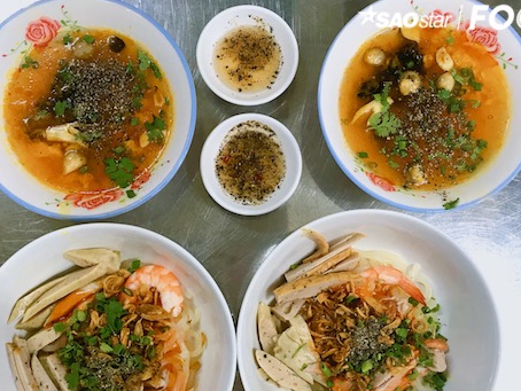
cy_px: 241
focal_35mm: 37
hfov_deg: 50.1
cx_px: 244
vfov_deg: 38.5
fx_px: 557
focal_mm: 3.99
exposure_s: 1/20
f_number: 1.8
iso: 40
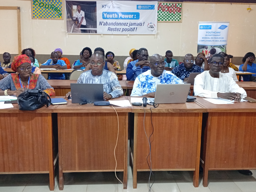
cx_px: 128
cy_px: 96
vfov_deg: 38.8
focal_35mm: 37
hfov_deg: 50.1
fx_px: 274
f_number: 1.8
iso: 592
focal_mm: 3.98
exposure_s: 1/20
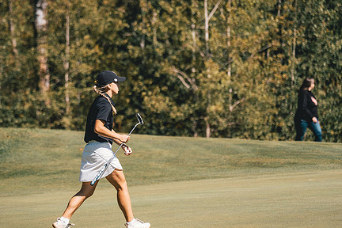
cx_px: 106
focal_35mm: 260
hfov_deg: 7.9
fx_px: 2470
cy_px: 145
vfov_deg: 5.3
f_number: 2.8
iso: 400
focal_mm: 150
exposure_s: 1/5000
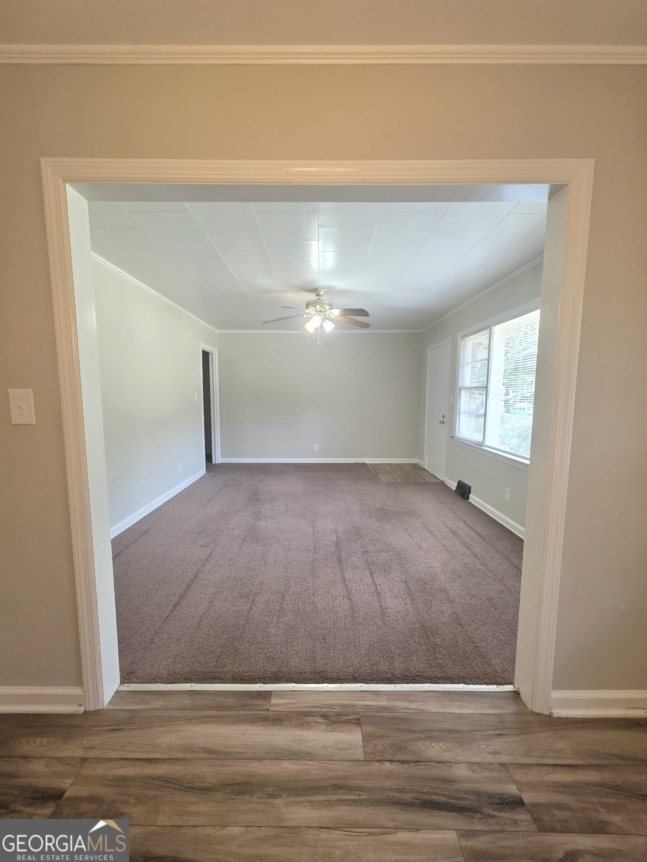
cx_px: 324
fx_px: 324
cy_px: 431
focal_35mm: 13
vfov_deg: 106.2
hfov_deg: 89.9
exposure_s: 1/120
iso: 200
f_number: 1.9
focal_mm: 2.2
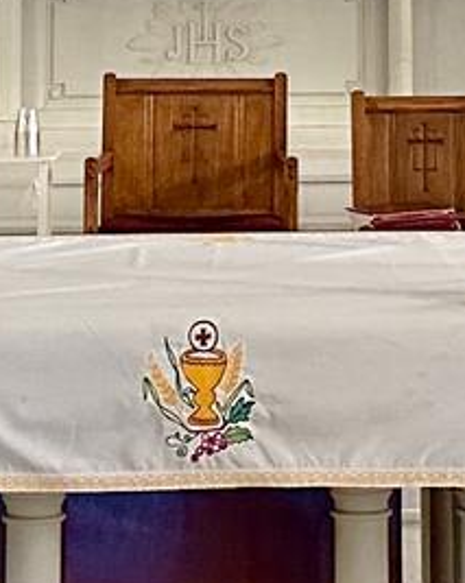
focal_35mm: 180
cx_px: 290
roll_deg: -0.1
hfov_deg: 8.6
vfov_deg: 10.1
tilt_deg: +7.6
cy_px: -504
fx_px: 3102
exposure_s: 1/60
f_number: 1.78
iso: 500
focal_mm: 6.86
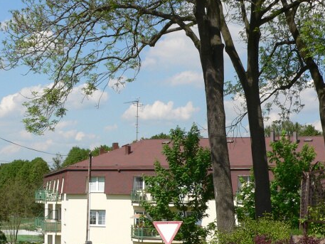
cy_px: 171
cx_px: 123
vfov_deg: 19.1
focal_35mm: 77
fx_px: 723
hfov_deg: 25.3
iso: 80
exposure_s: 1/500
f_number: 5.2
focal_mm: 7.3
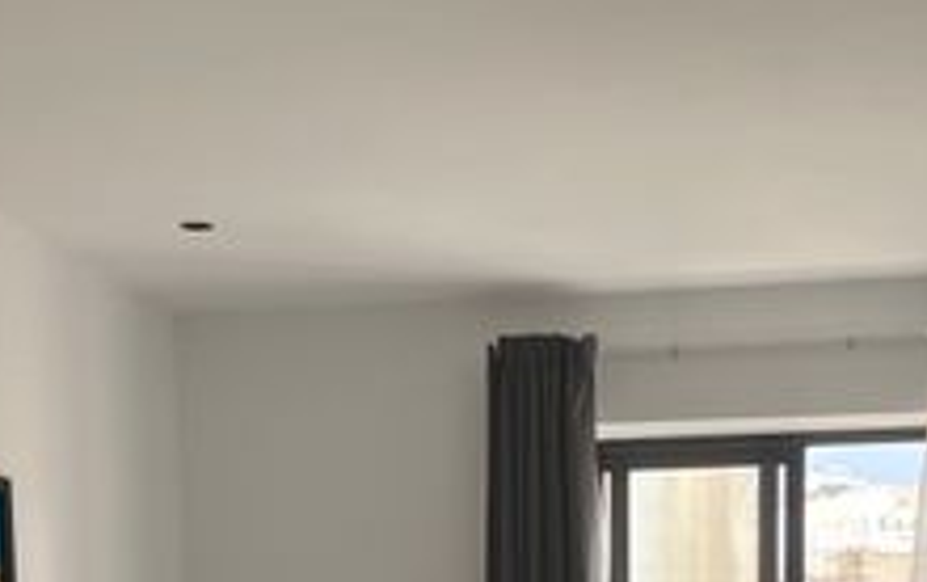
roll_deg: +0.8
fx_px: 1897
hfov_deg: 27.4
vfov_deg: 16.0
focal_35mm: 75
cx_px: 527
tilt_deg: -4.5
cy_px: 860
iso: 32
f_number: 1.6
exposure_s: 1/170
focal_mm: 4.2
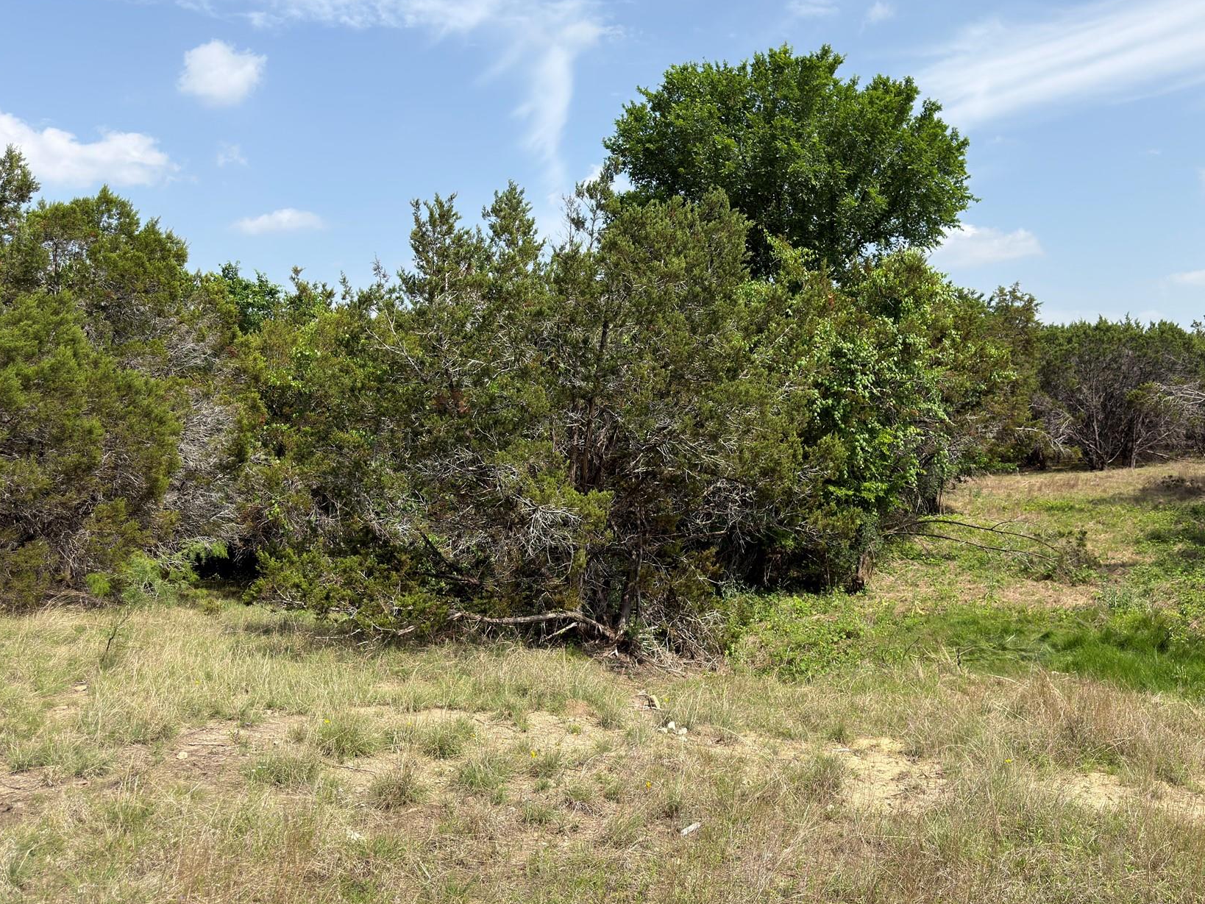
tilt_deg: +0.7
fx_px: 1044
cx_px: 687
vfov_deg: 46.7
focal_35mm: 30
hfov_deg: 59.7
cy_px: 405
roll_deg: +1.1
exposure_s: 1/3497
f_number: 1.78
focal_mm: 6.76
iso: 64
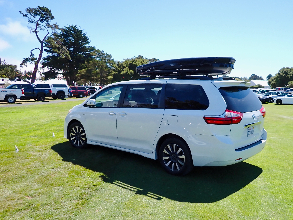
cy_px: 110
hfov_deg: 69.4
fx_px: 212
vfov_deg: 54.9
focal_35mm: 25
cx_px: 146
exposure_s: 1/200
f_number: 5.6
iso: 100
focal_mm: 4.5
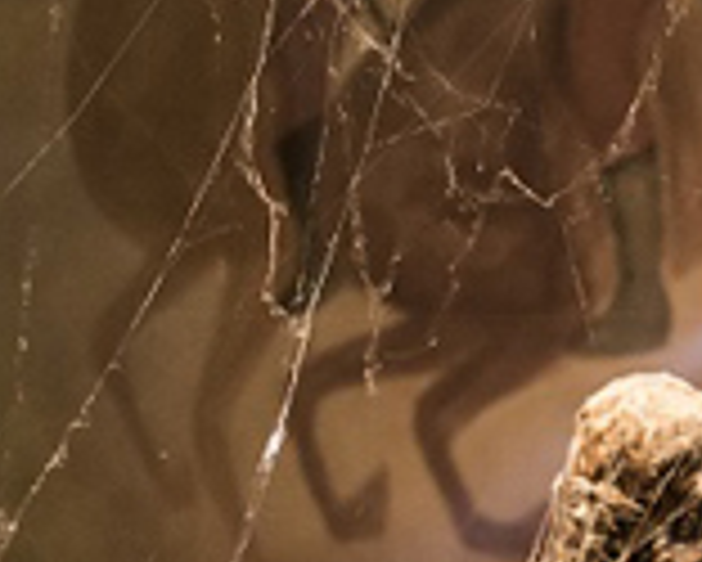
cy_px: 479
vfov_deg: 6.8
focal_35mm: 227
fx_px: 4719
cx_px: 927
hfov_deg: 8.4
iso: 3200
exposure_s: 1/160
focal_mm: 70
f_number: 2.8
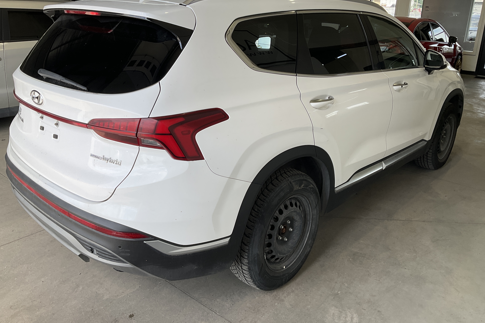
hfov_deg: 60.3
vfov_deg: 42.2
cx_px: 237
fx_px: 418
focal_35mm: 31
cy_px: 138
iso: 20
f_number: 1.8
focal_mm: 3
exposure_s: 1/245
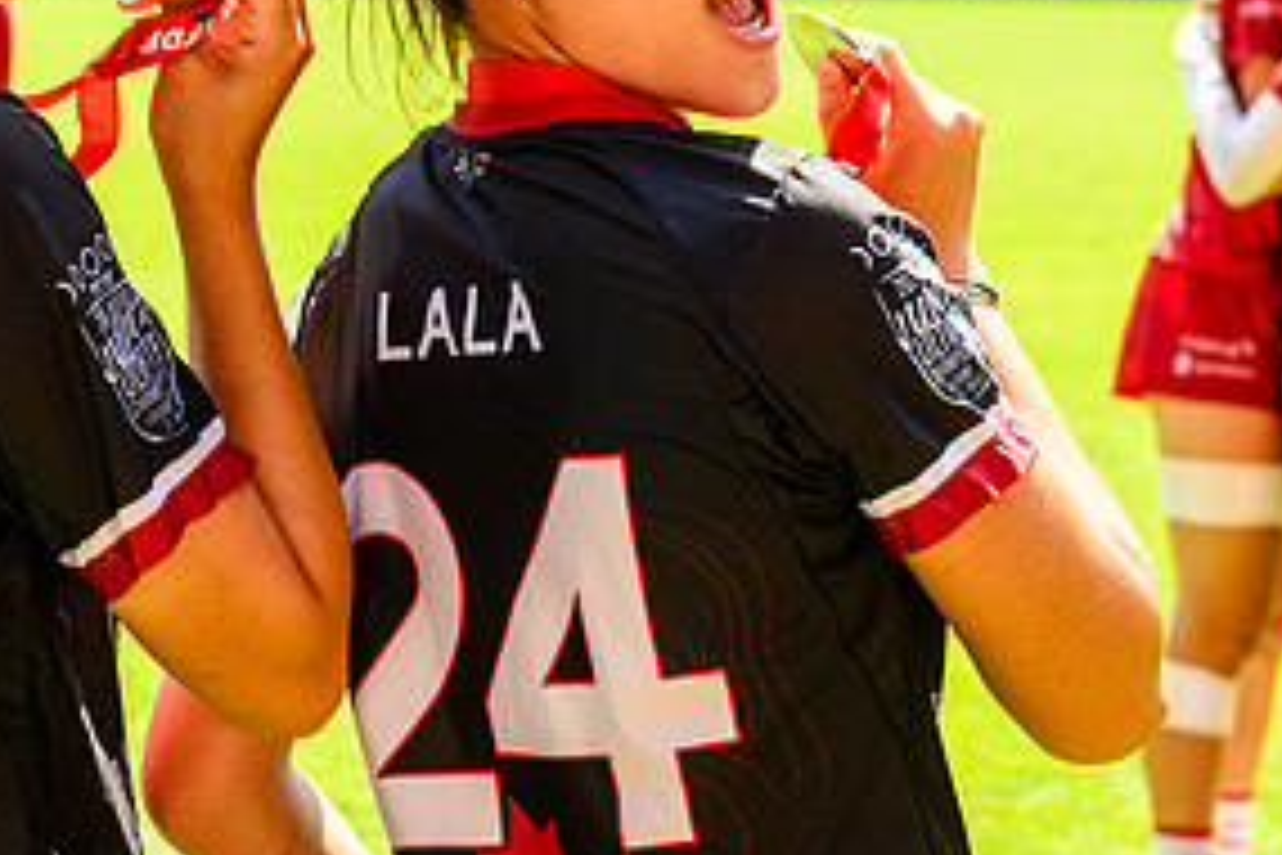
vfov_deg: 11.0
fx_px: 4451
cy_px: 337
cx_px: 182
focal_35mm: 125
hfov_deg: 16.2
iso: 160
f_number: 5.6
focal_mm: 60
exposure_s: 1/200
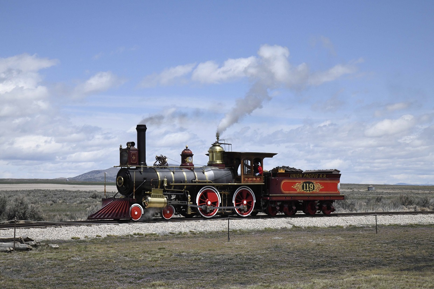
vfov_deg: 19.5
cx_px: 217
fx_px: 844
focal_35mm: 70
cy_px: 144
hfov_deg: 28.8
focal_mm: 70
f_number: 22
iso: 3200
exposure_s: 1/2000
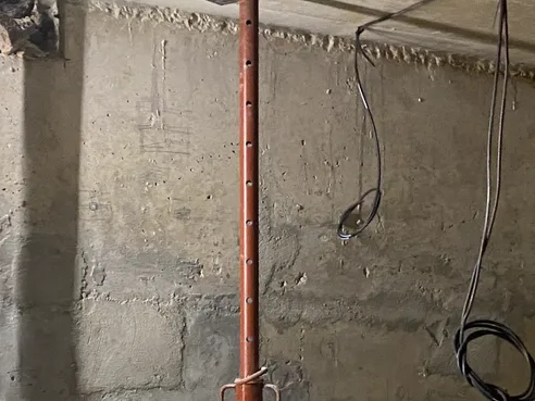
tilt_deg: -3.2
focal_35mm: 74
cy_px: 385
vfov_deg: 19.4
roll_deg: +0.4
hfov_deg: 26.3
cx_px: 271
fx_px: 1144
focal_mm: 4.25
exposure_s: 1/33
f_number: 1.8
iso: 400
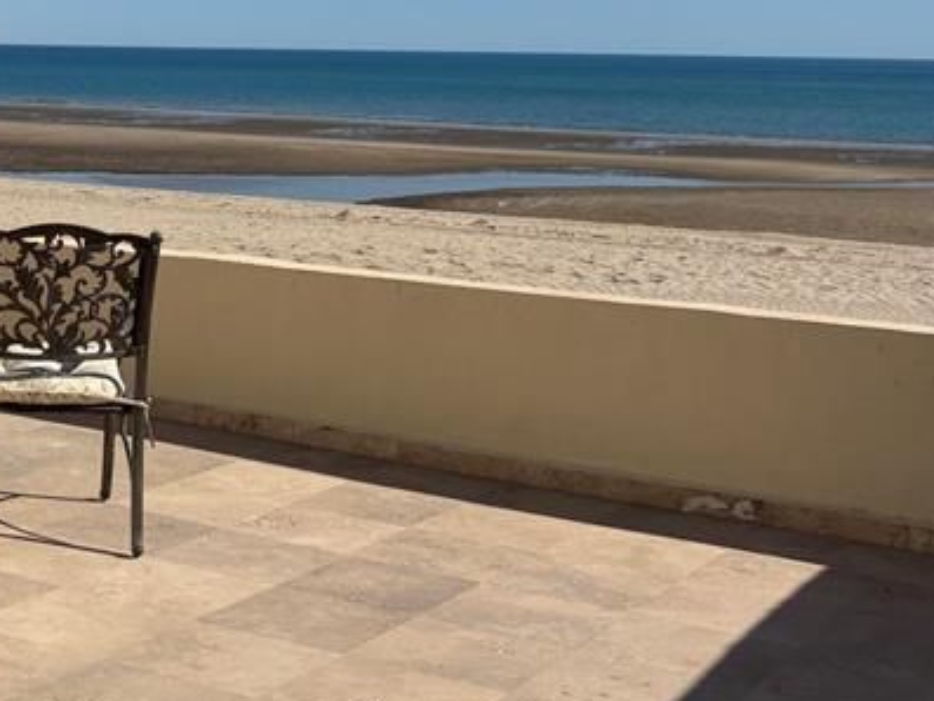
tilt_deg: -1.0
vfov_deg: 21.7
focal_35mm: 67
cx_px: 47
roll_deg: -1.3
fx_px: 1808
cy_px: 151
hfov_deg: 27.6
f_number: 1.6
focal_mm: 5.96
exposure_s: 1/7194
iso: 50
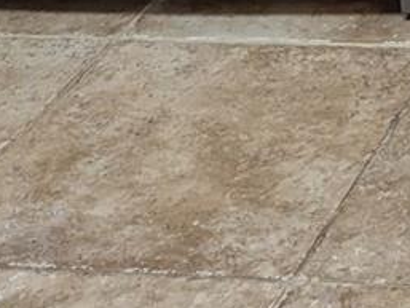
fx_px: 1766
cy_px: -630
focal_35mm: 149
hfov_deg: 11.6
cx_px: 881
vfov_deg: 8.3
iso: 272
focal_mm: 6.81
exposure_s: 1/120
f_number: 1.85
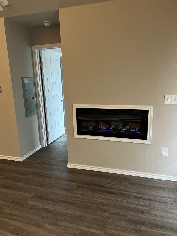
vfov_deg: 67.3
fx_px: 177
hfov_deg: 53.1
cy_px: 118
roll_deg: +2.0
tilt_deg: -10.7
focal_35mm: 26
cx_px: 88
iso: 500
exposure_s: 1/40
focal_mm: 5.7
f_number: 1.5
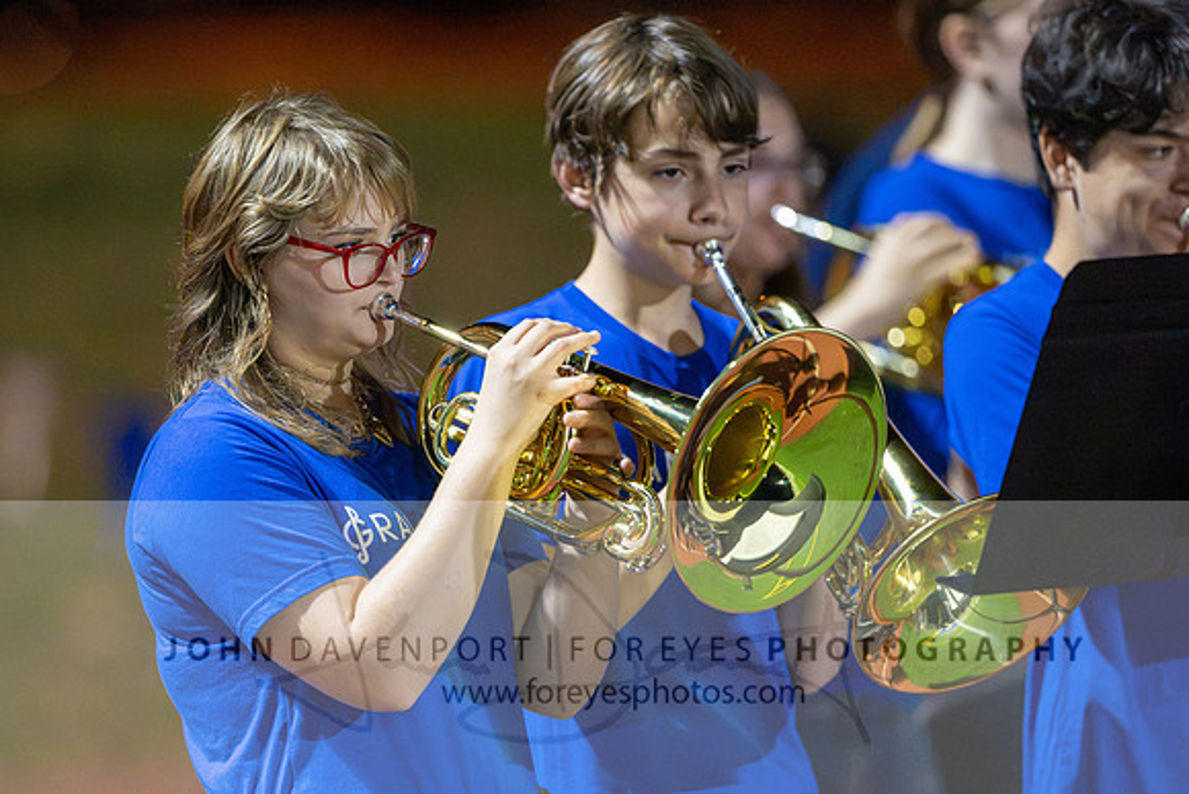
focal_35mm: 532
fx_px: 17584
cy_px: 461
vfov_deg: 2.6
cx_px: 510
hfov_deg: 3.9
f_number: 2.8
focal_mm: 400
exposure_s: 1/1000
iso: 25600
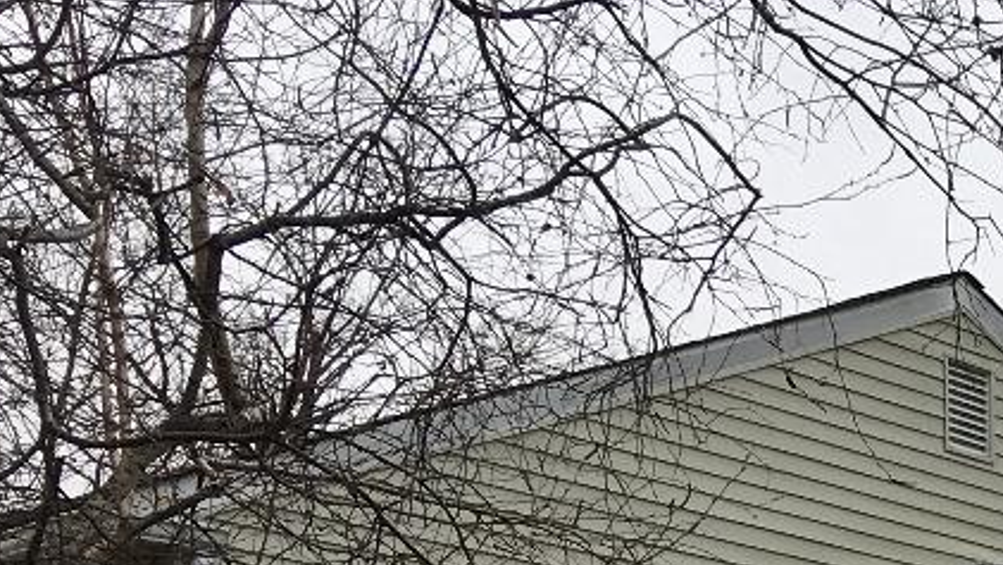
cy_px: 1106
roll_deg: -0.1
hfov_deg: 17.8
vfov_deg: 10.4
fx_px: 2873
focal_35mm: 108
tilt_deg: +3.5
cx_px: 1489
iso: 25
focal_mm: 4.15
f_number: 2.2
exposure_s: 1/280
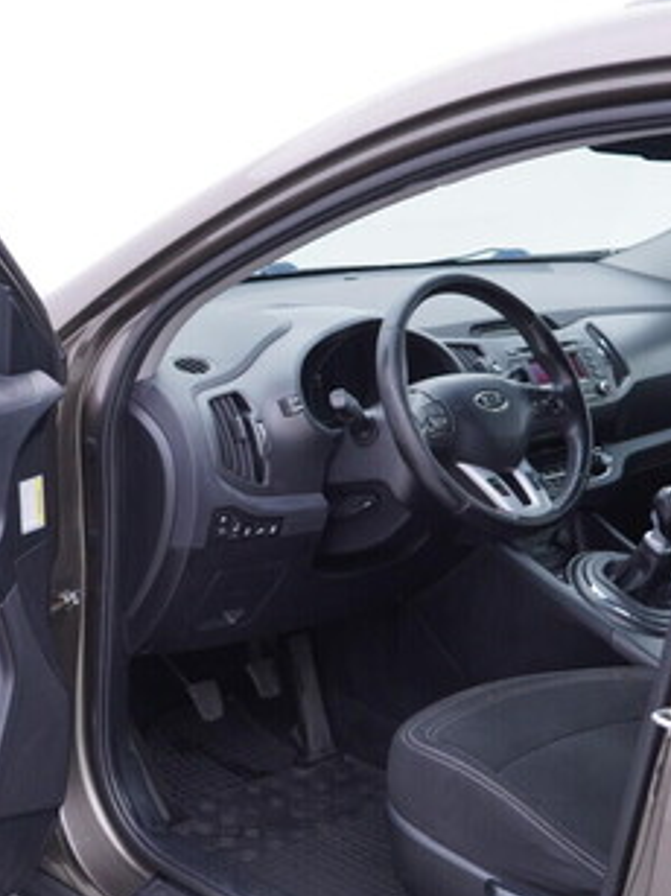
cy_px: 512
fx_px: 1604
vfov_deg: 31.2
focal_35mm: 62
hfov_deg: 23.1
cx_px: 73
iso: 125
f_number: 3.2
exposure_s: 1/50
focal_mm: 24
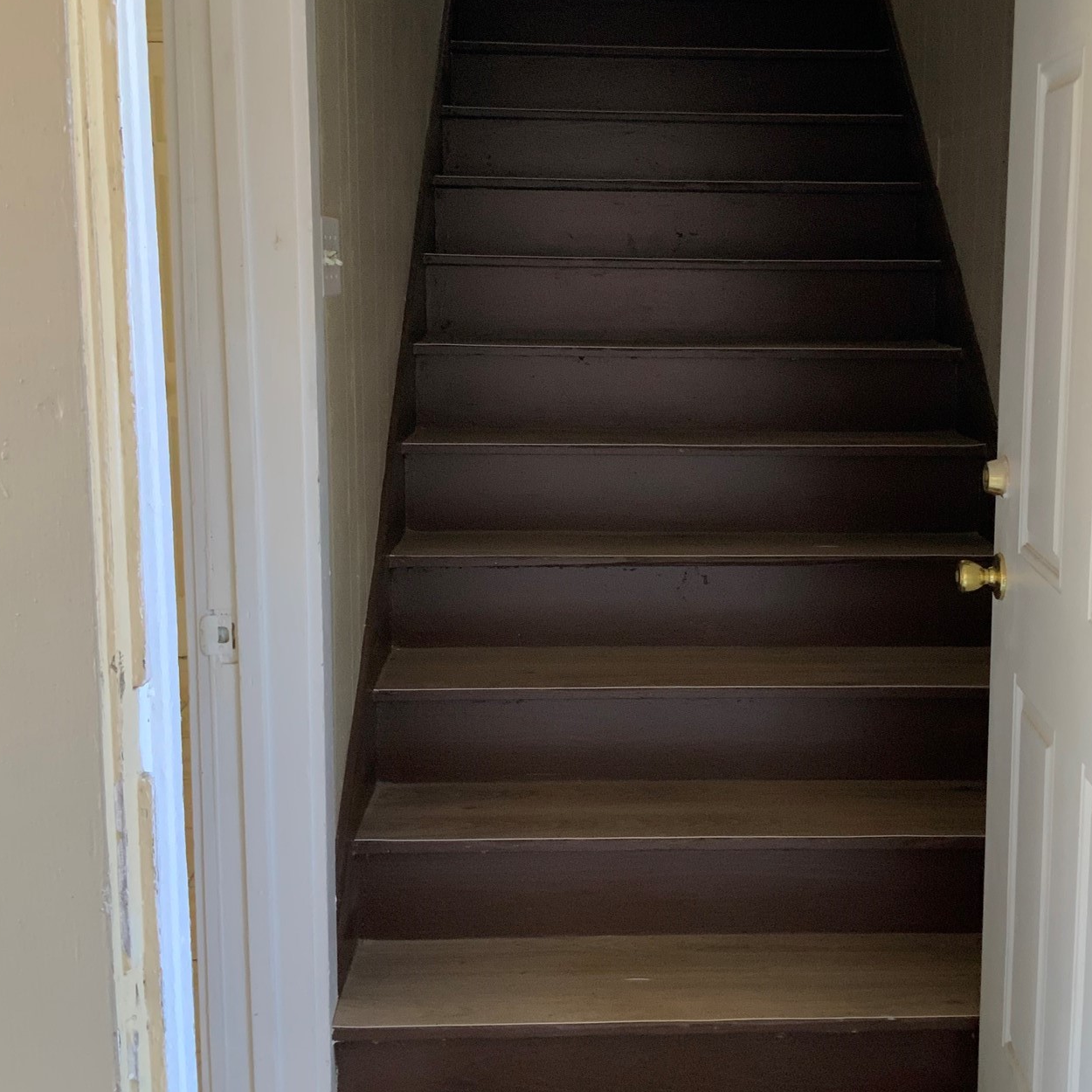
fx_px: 1499
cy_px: 451
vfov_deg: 39.9
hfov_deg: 39.8
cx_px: 658
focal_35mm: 42
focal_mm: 3
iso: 100
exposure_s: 1/60
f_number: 1.8
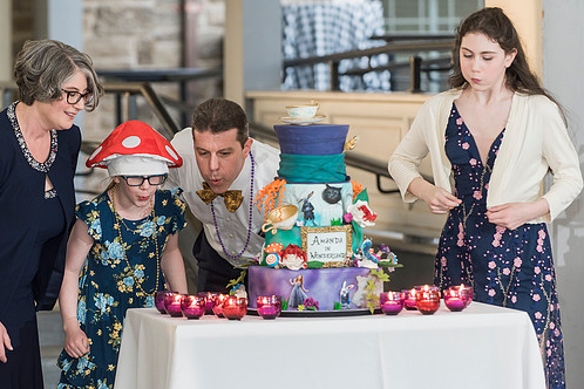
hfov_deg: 9.8
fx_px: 3390
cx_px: 234
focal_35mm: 209
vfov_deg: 6.6
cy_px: 226
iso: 1000
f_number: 3.5
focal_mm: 170
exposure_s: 1/160
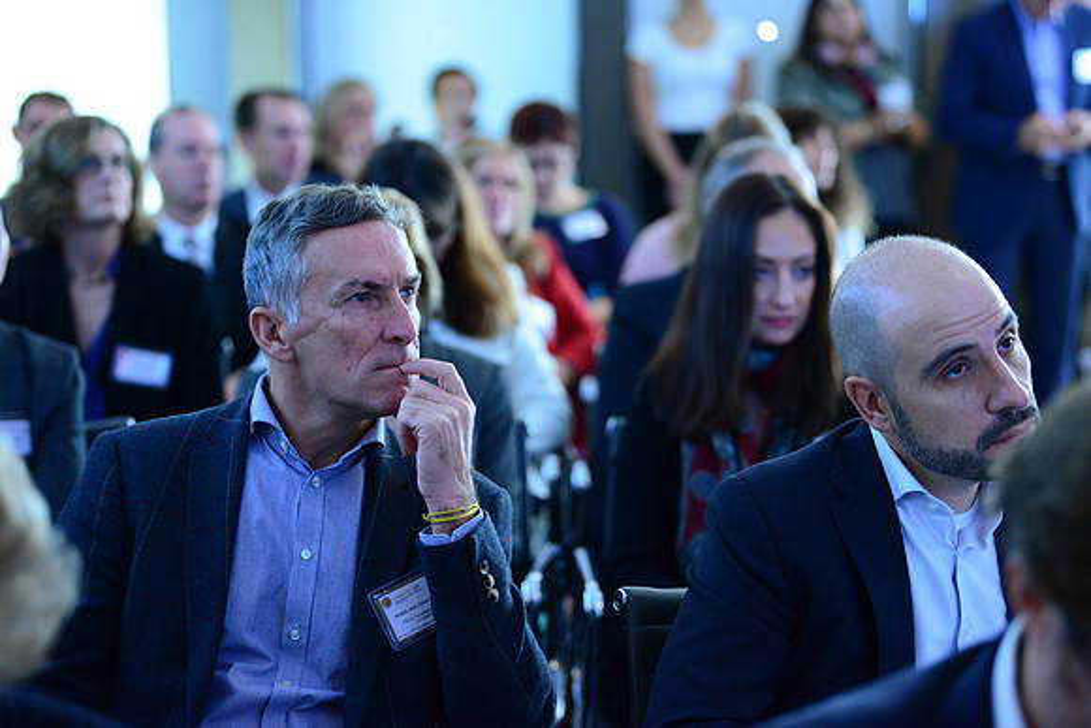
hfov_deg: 23.6
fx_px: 2607
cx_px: 546
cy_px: 364
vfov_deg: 15.9
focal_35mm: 86
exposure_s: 1/60
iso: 4000
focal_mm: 86
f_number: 2.8
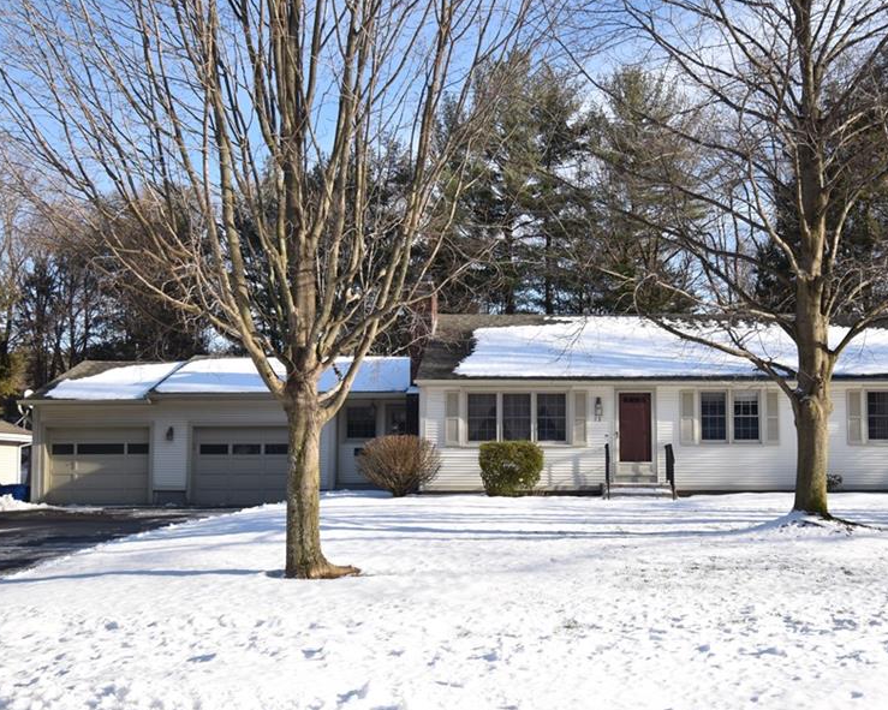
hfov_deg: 46.5
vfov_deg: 38.2
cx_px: 547
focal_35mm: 39
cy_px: 398
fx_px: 1025
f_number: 6.3
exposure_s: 1/200
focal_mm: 20
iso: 100
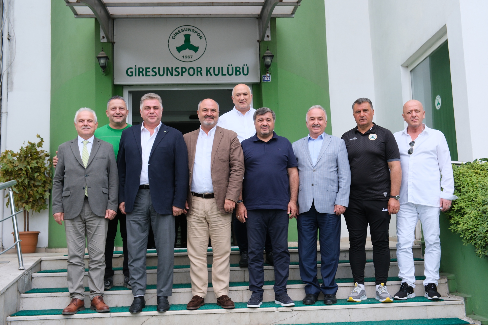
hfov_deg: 47.4
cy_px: 162
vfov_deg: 32.6
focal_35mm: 41
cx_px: 244
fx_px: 556
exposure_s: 1/340
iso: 1000
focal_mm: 27.4
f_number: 5.6
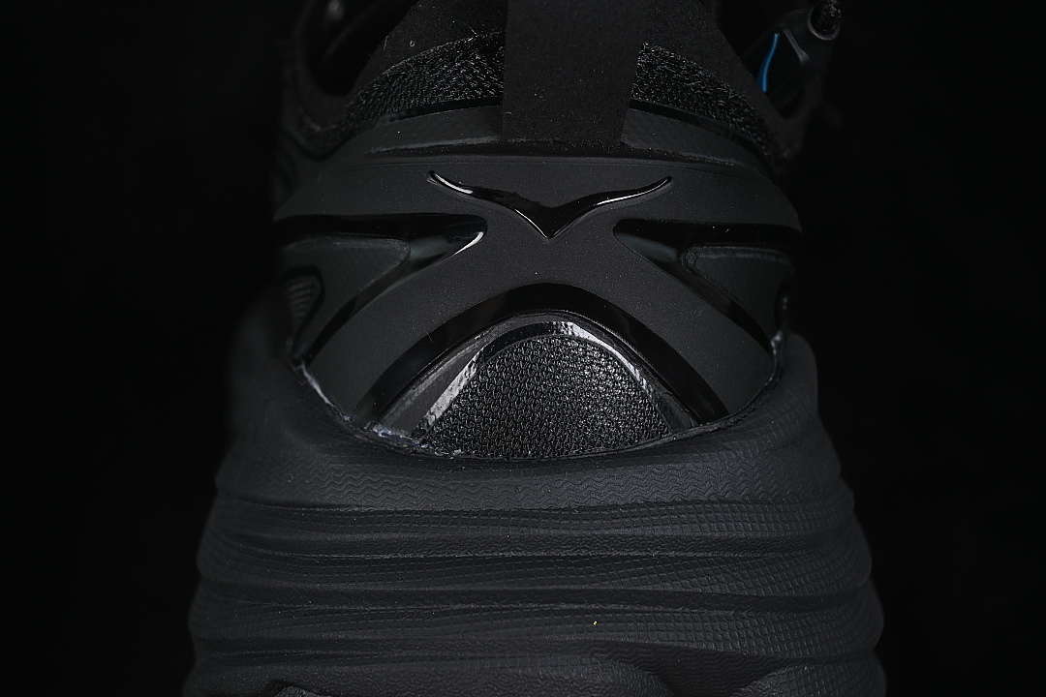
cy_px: 348
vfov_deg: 18.2
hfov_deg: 27.0
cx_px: 523
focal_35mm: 75
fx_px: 2179
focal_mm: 50
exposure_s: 1/60
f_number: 6.3
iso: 160
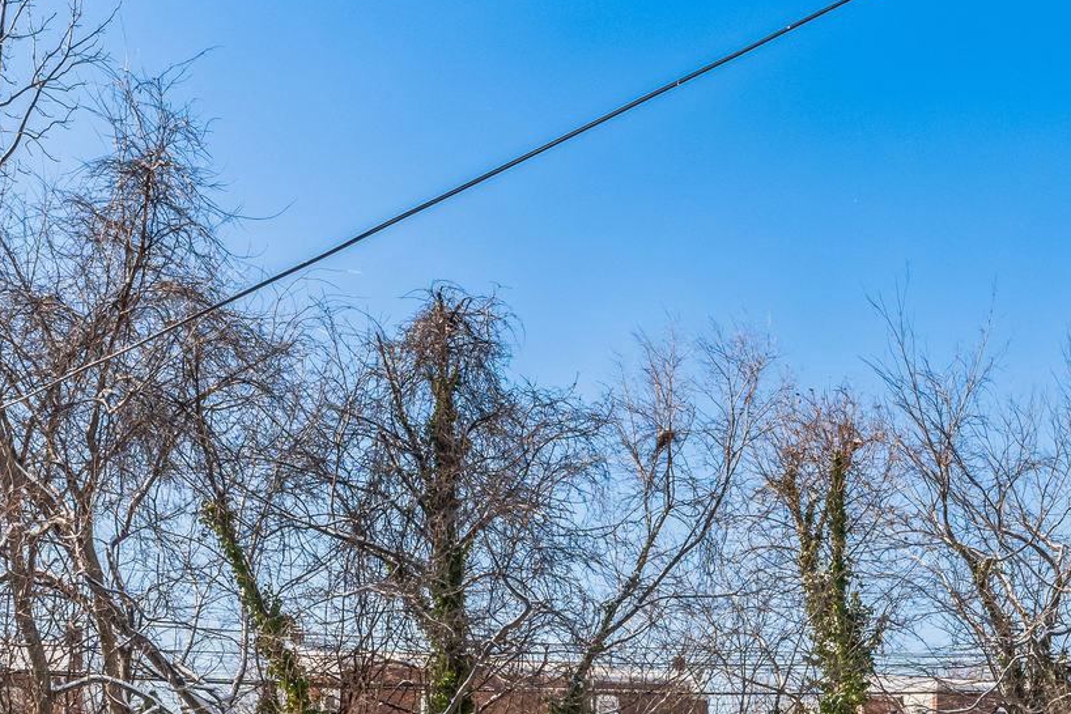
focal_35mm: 40
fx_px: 1190
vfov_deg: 28.6
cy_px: 878
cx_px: 821
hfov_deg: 46.5
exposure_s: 1/500
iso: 320
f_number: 8
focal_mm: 16
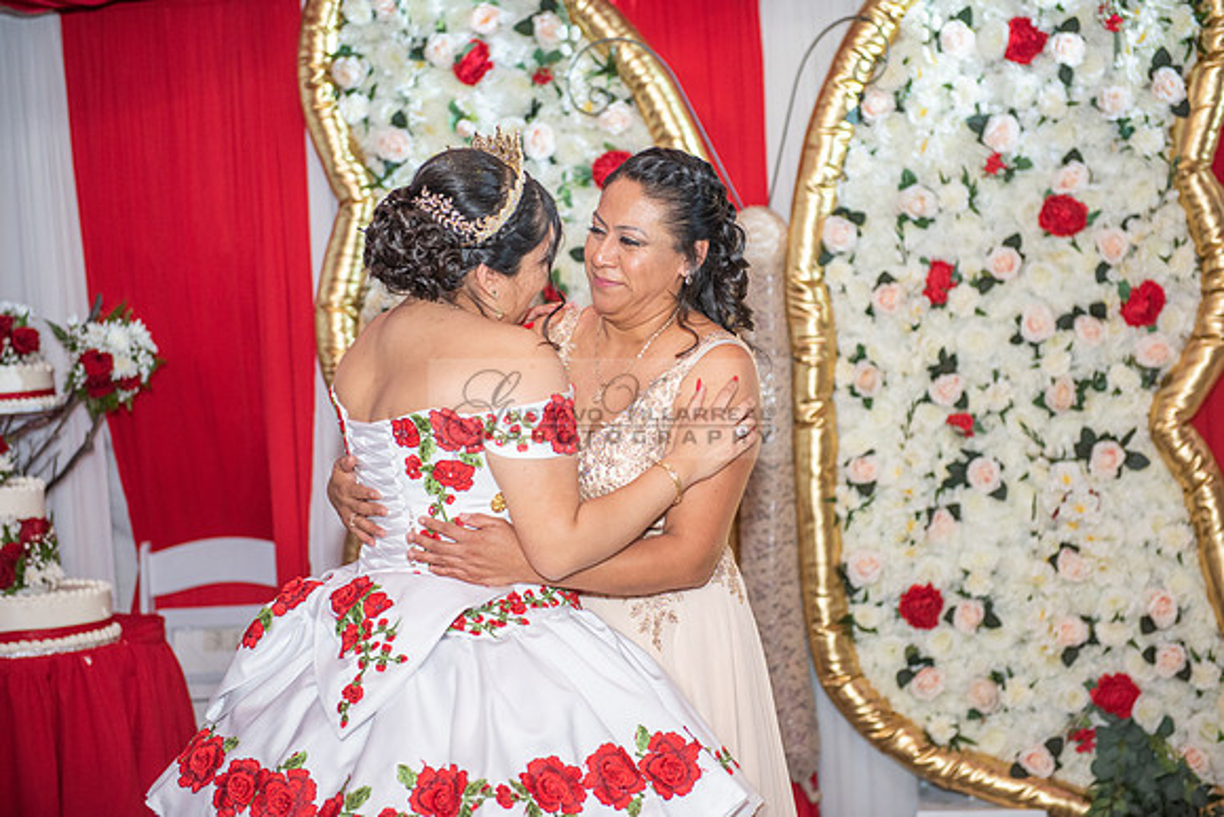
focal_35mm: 70
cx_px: 612
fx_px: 2380
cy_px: 408
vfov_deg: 19.5
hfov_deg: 28.8
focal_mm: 70
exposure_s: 1/160
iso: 800
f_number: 3.2
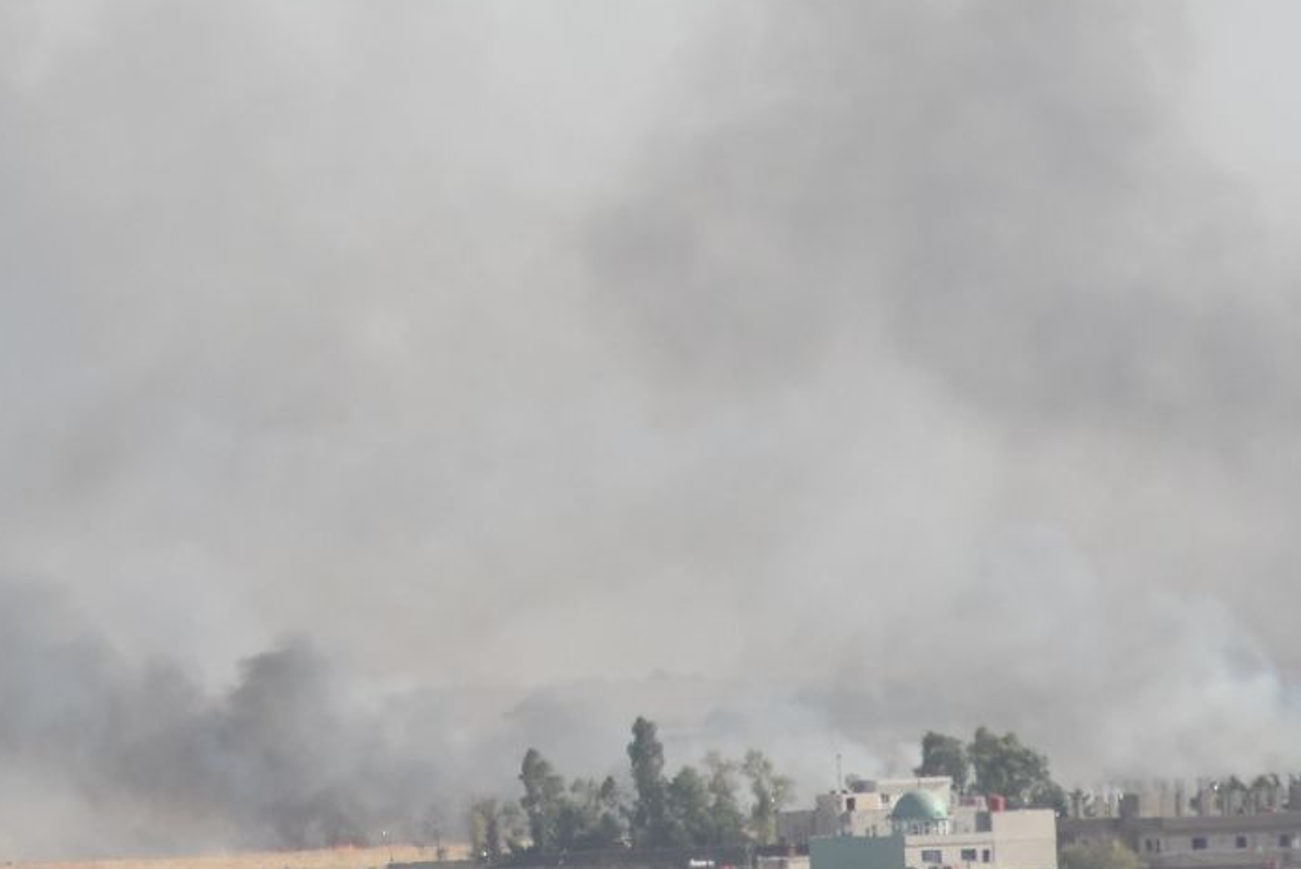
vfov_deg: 1.3
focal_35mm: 1035
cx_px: 350
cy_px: 321
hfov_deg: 2.0
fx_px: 37426
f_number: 7.1
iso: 800
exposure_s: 1/3200
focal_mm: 300
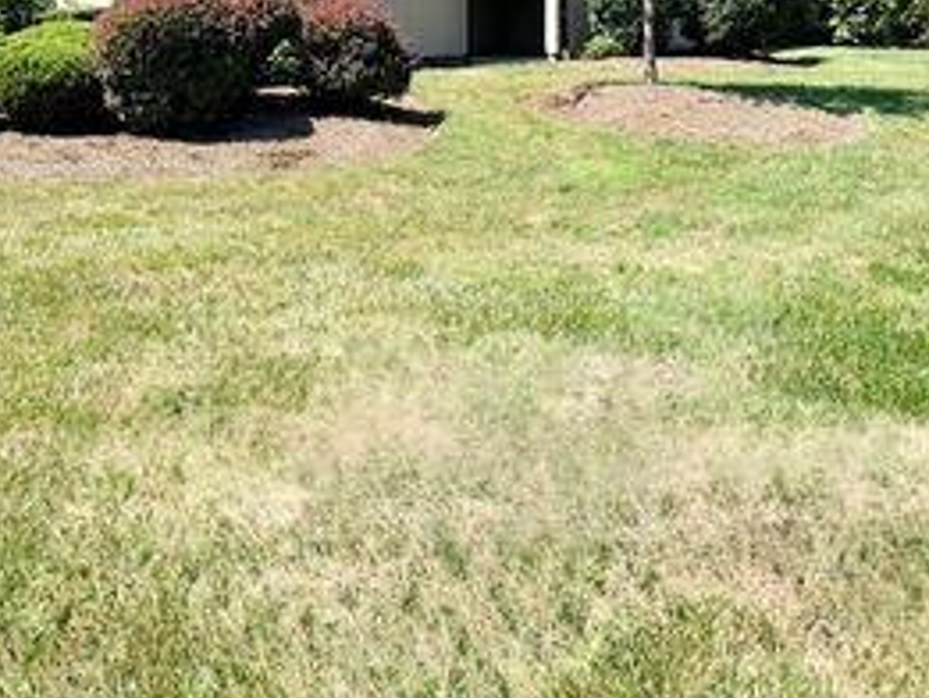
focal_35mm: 46
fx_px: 1235
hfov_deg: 40.6
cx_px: 288
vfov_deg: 30.8
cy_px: 151
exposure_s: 1/2445
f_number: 1.78
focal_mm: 6.76
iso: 80
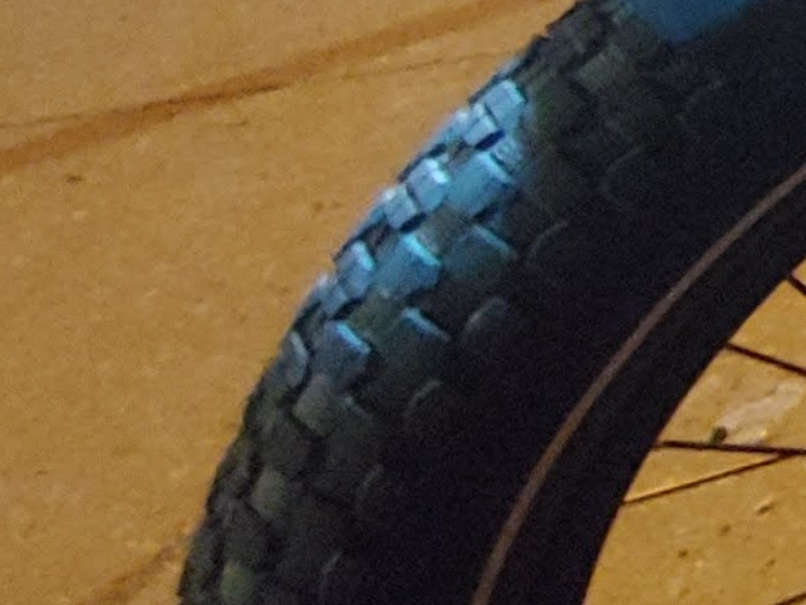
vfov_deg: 11.7
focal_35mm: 116
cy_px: -506
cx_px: 2414
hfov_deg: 11.0
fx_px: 2702
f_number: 1.9
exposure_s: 1/15
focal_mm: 2.18
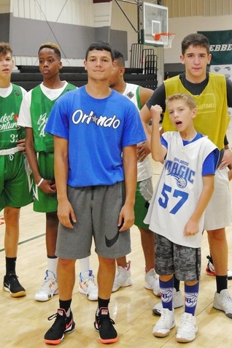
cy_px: 174
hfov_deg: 20.3
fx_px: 648
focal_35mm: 67
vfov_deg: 30.1
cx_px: 109
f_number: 5.6
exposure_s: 1/200
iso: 12800
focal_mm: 32
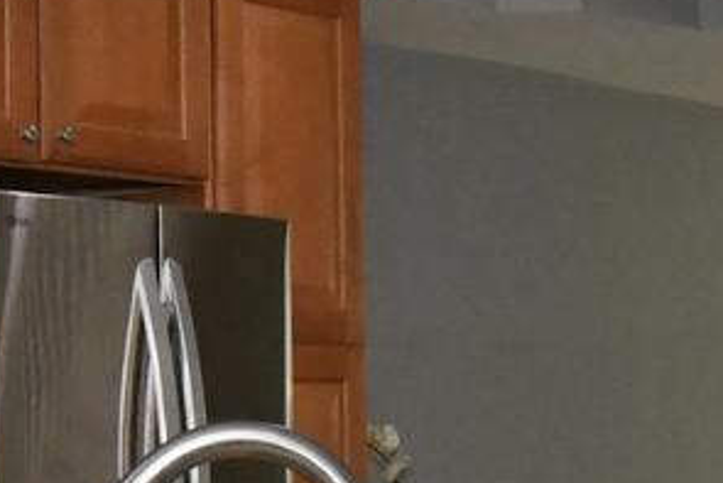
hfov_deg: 19.2
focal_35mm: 104
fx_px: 2090
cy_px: 420
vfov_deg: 13.1
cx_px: 44
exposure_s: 1/250
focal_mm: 10
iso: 4000
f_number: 10
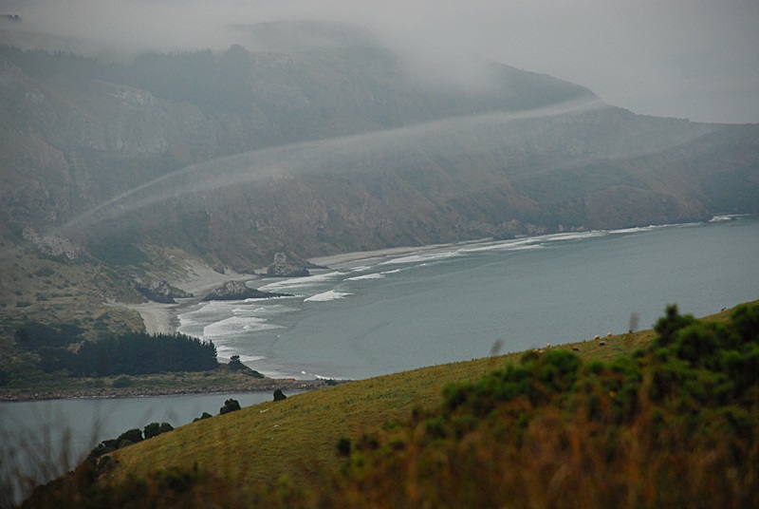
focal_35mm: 202
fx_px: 4276
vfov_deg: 6.8
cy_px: 254
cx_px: 380
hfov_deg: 10.1
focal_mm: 135
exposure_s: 1/1000
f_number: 6.3
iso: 400
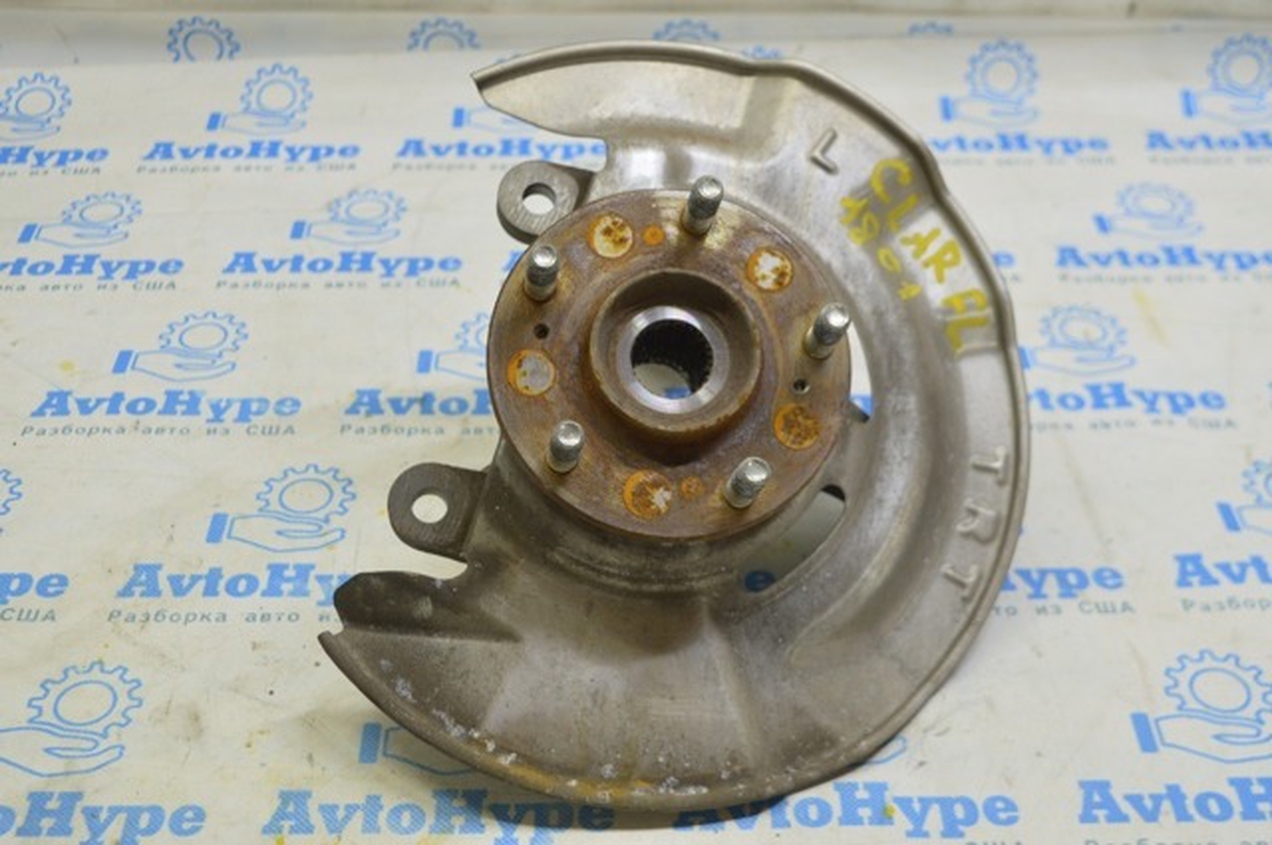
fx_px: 1694
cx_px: 636
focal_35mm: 48
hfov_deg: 41.2
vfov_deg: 28.0
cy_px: 422
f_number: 5.6
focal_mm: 32
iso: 400
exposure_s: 1/25
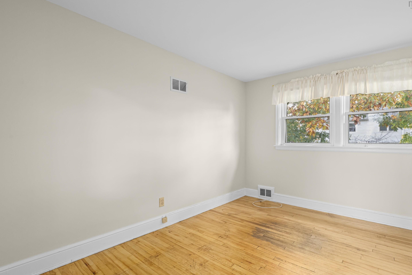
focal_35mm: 16
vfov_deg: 73.7
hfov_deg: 96.7
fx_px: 183
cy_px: 143
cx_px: 213
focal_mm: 10
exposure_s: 1/2.5
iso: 400
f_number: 10
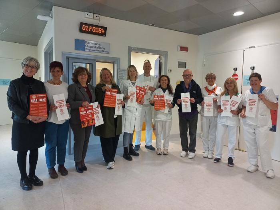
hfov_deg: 69.4
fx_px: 202
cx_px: 140
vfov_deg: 54.9
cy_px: 105
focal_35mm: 25
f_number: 1.8
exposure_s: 1/33
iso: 250
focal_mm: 4.6
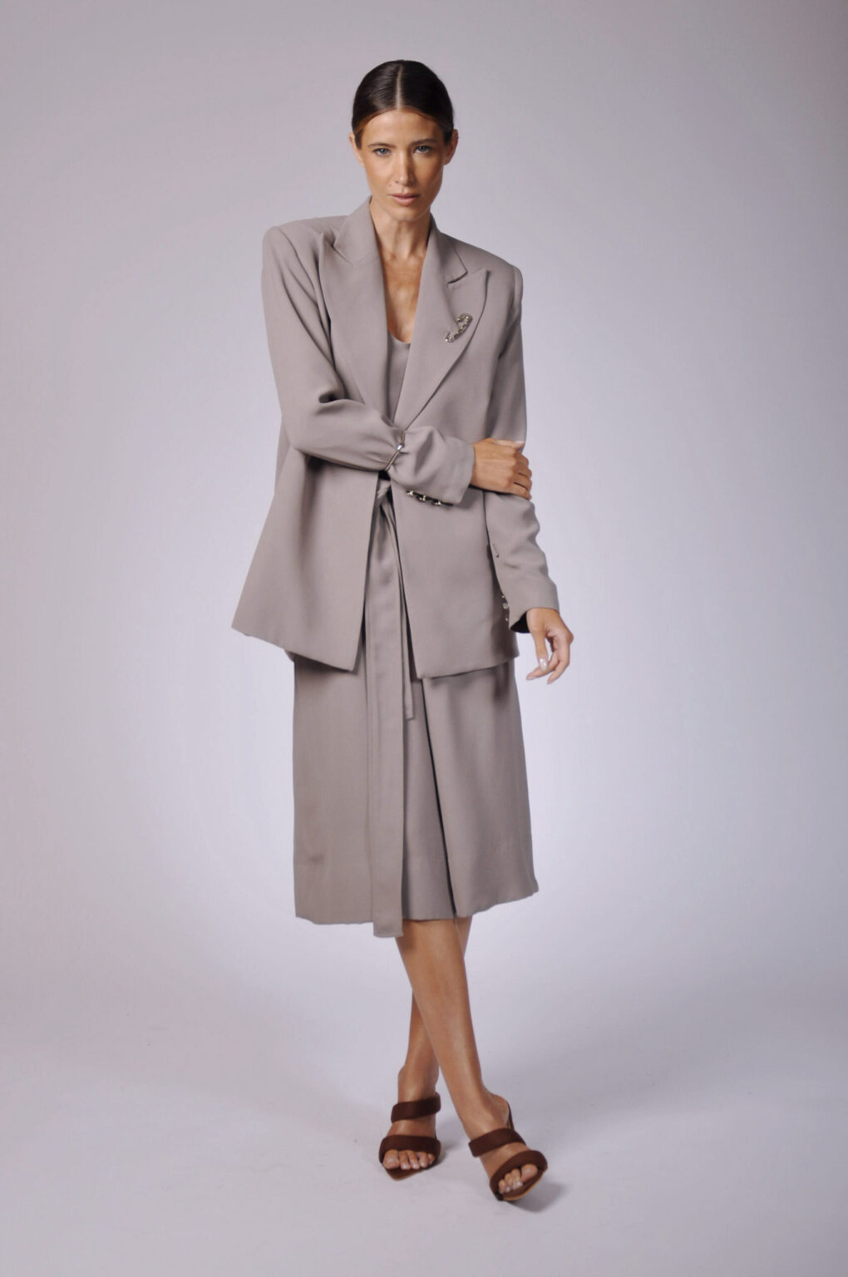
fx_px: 2551
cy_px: 638
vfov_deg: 28.1
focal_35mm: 72
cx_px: 424
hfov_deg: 18.9
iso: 200
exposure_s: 1/200
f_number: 5
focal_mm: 48
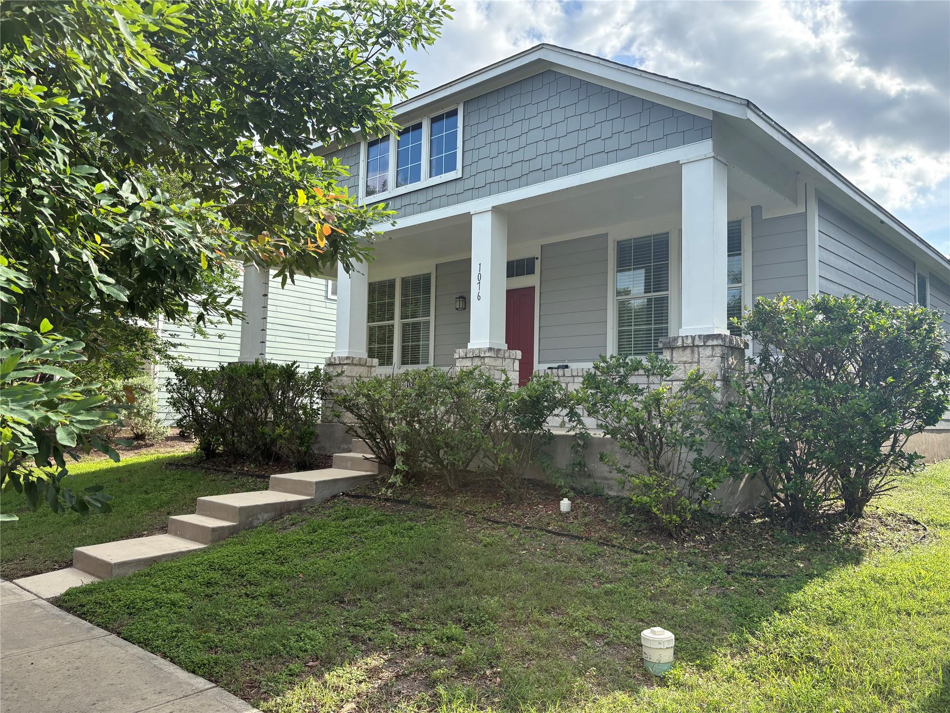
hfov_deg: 67.3
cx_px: 475
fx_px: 714
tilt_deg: +5.9
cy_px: 356
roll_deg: -1.6
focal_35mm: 26
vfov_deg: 53.1
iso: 64
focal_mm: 5.96
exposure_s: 1/1587
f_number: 1.6
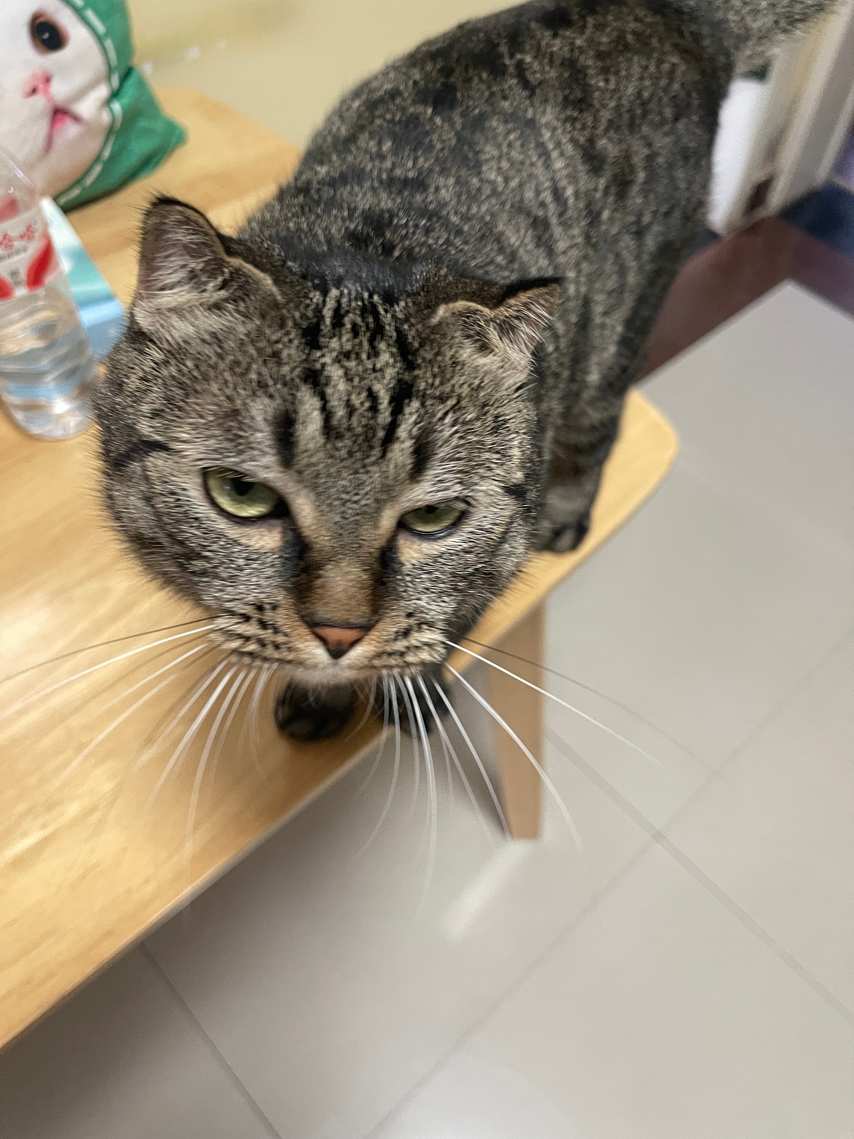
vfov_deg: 69.4
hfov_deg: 54.9
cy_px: 570
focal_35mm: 25
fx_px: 822
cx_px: 427
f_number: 1.6
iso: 320
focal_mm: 5.1
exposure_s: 1/50
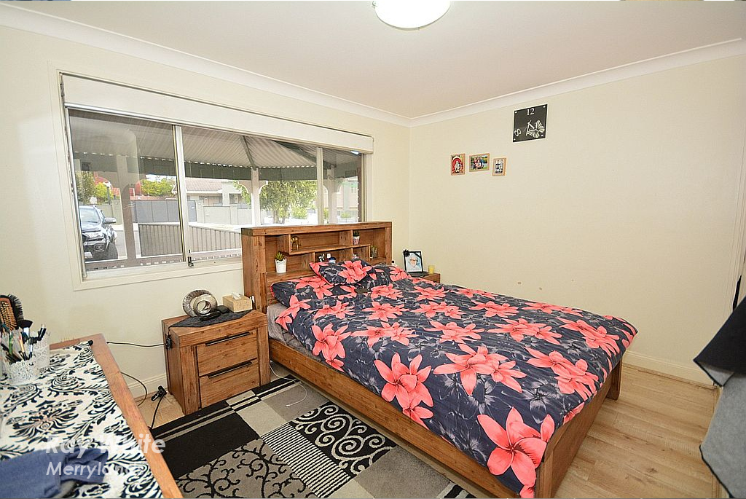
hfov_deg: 100.3
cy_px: 250
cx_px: 373
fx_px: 311
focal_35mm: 15
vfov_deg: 77.5
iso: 220
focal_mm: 10
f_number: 4
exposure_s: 1/60
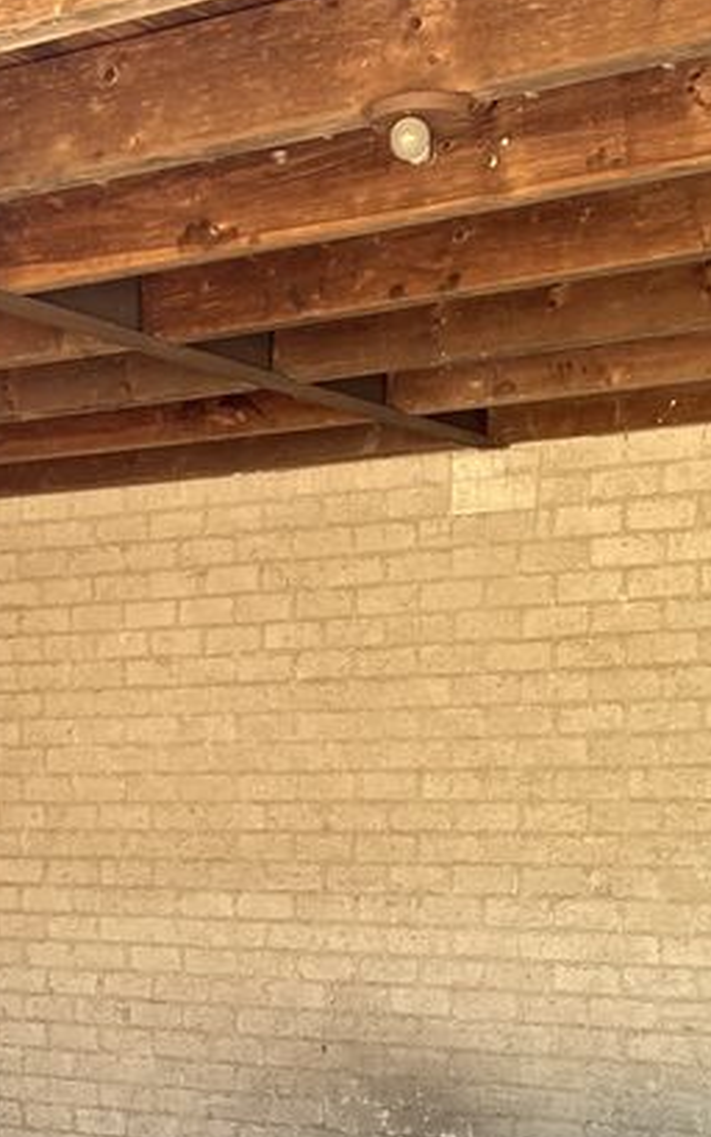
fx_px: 2137
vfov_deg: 28.6
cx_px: 142
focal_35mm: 69
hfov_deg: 18.7
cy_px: 1023
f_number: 1.8
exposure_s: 1/121
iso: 100
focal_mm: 4.25
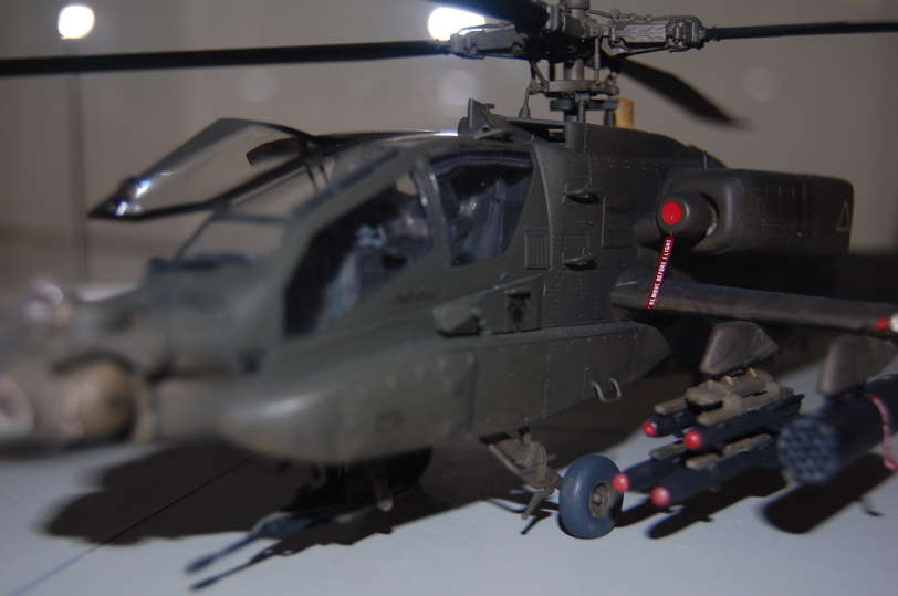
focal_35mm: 48
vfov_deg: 28.0
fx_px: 1196
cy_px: 298
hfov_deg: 41.2
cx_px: 449
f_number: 4.5
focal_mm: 32
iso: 200
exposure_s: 1/60
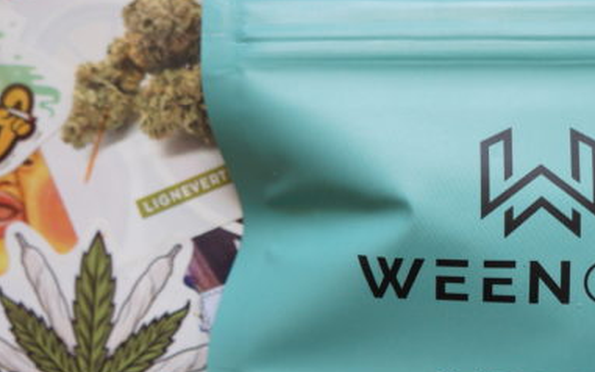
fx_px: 1297
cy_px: 241
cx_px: 498
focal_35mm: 80
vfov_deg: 16.3
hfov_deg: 25.3
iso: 400
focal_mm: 26
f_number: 5
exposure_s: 1/100
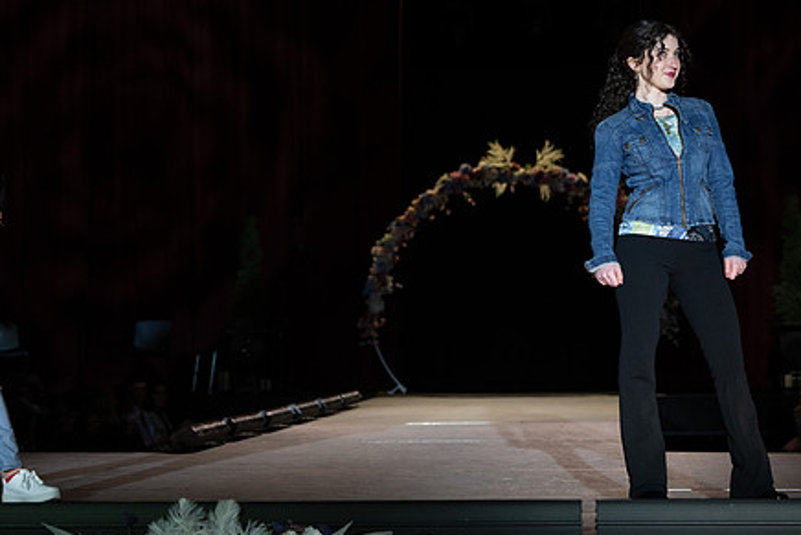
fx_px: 2181
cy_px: 251
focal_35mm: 98
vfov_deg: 14.0
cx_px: 303
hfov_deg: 20.8
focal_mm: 70
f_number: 3.5
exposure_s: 1/640
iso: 800
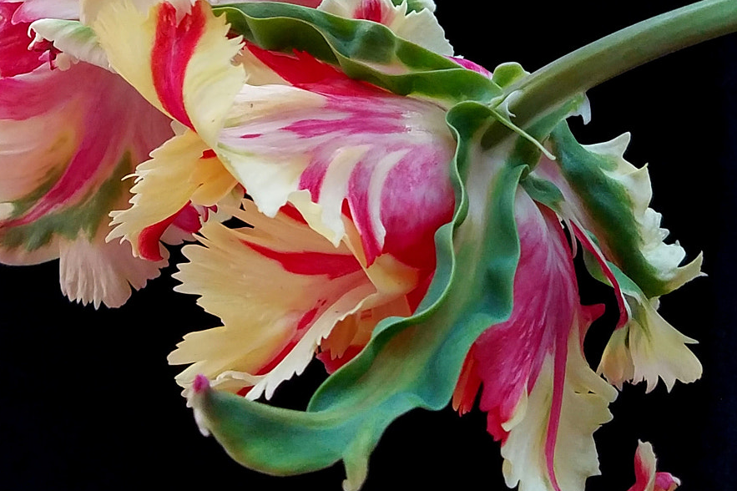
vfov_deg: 24.9
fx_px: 1003
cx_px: 268
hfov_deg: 40.0
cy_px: -95
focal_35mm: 49
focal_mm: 4.2
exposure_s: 1/60
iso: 125
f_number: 1.7
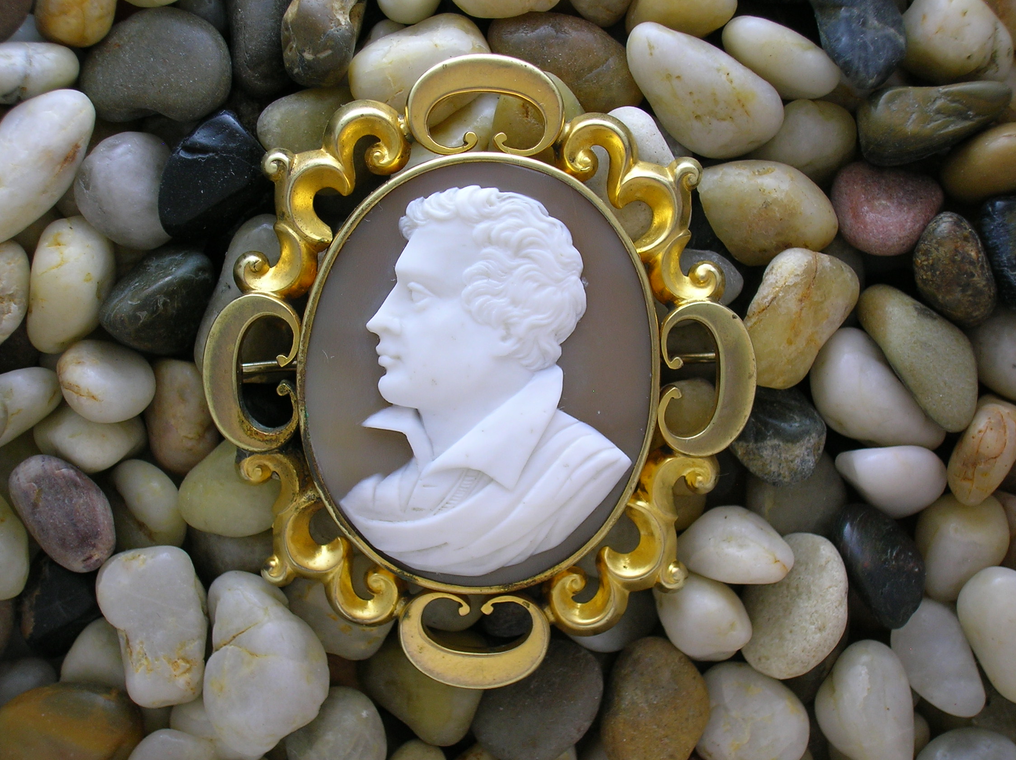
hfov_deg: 32.7
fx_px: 1730
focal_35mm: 59
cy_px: 379
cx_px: 502
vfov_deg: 24.8
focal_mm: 9.7
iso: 50
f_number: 3.5
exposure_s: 1/4.8
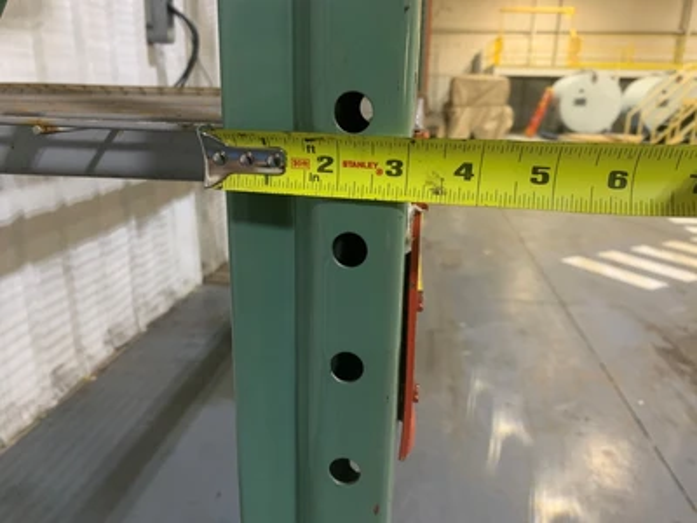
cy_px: 262
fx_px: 524
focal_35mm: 26
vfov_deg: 53.1
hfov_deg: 67.3
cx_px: 348
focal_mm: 4.25
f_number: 1.8
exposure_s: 1/56
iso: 400
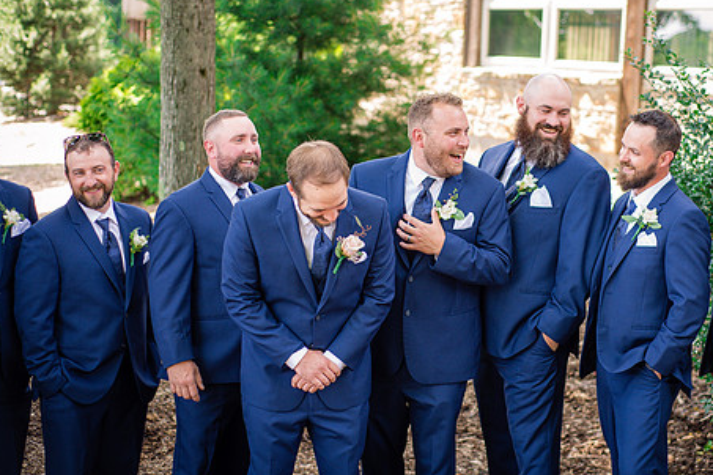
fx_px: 1267
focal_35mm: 64
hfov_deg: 31.3
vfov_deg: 21.2
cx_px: 445
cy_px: 207
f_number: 2.5
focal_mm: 50
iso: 400
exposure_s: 1/400
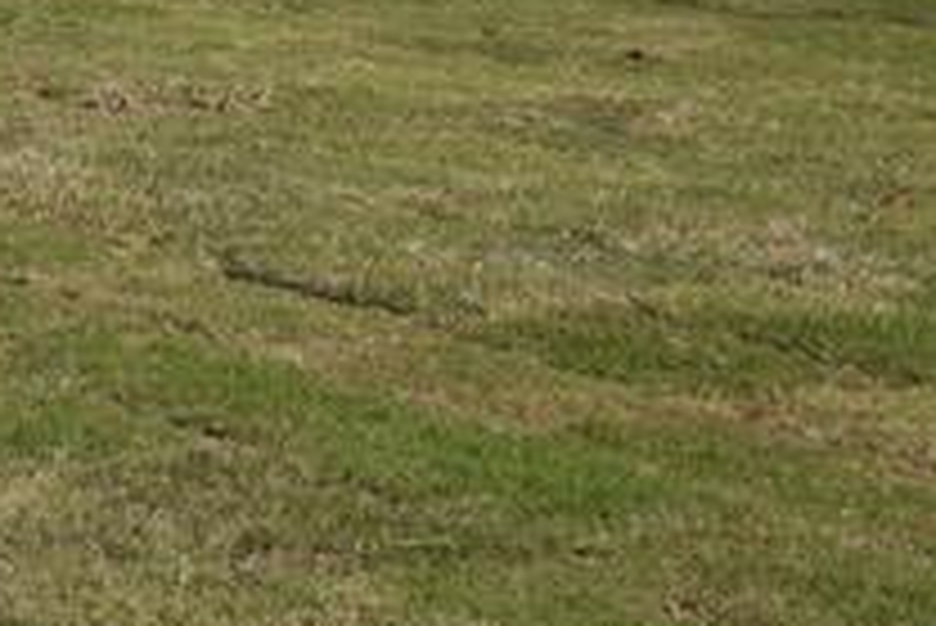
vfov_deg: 7.2
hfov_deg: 10.0
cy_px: -581
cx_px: -1174
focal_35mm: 184
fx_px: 4799
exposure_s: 1/500
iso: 200
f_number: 13
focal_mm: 25
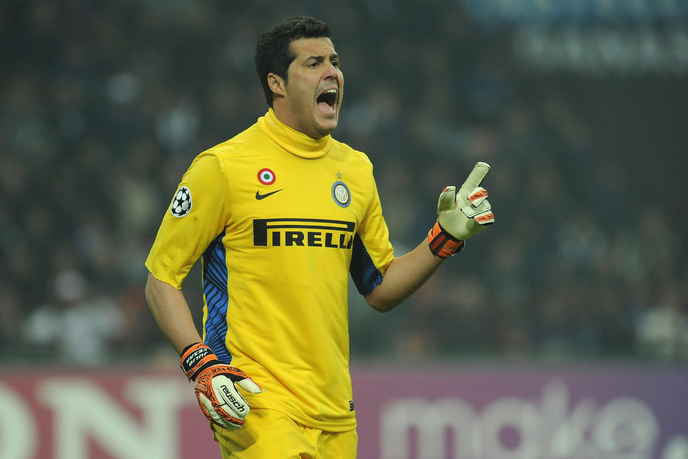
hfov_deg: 4.9
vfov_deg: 3.3
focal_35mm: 420
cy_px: 230
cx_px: 344
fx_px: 8026
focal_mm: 420
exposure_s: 1/1000
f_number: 4
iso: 2000
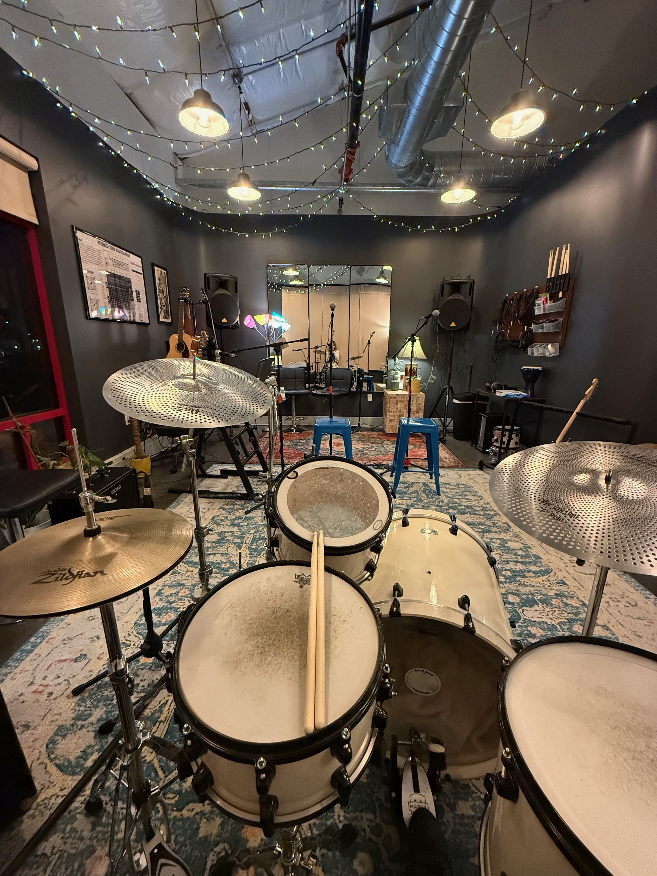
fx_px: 354
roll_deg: -0.8
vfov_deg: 102.1
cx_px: 328
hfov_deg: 85.7
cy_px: 438
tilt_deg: -14.4
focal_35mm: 14
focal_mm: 2.22
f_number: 2.2
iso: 800
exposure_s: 1/60
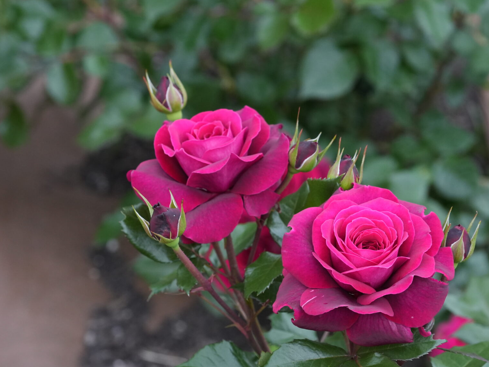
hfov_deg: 12.2
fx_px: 2289
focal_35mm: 162
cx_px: 358
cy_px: 248
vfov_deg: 9.2
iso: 2500
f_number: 5.6
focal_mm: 100
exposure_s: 1/500
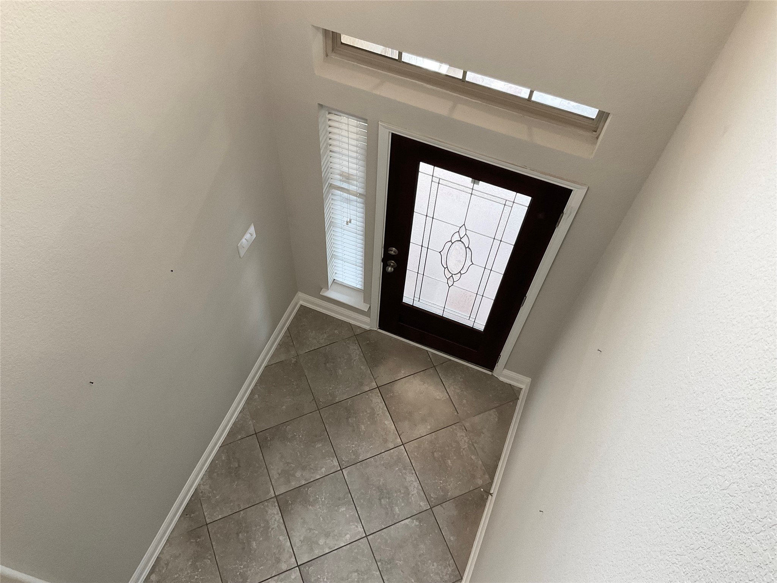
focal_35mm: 29
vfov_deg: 48.2
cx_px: 388
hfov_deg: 61.7
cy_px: 292
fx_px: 651
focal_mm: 3
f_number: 1.8
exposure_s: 1/60
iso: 80
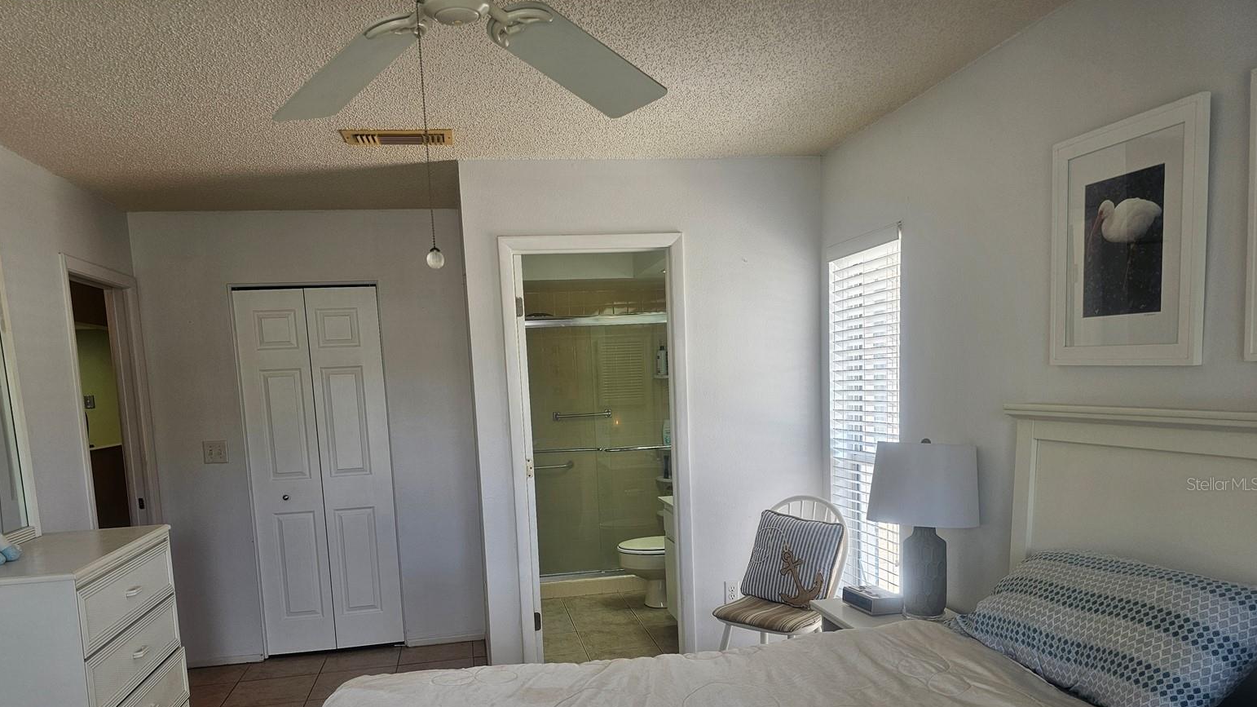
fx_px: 867
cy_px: 484
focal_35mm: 26
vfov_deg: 43.6
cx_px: 611
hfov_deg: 71.9
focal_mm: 6.3
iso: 50
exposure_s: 1/120
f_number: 1.7
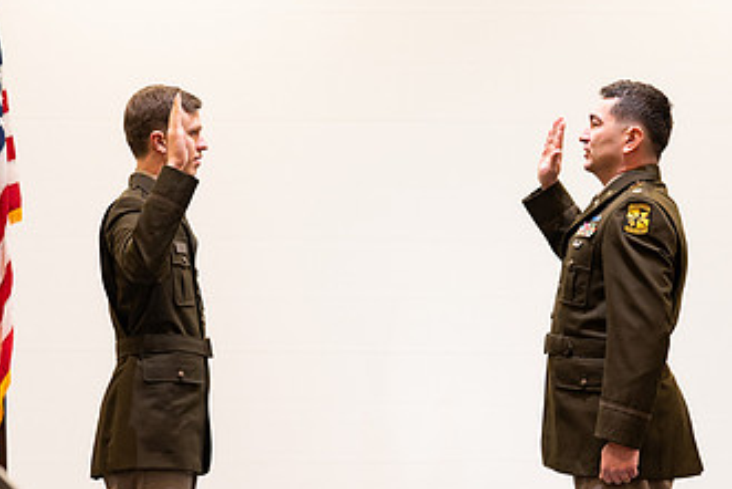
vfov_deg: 9.2
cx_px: 431
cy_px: 415
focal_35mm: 149
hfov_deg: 13.8
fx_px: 3031
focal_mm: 85
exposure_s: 1/125
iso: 800
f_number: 1.8
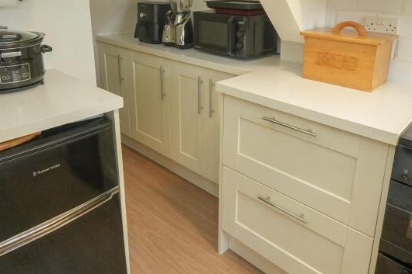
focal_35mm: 29
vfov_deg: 43.8
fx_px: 332
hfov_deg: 63.3
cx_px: 239
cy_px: 76
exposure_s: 1/160
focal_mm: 10
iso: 1250
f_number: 4
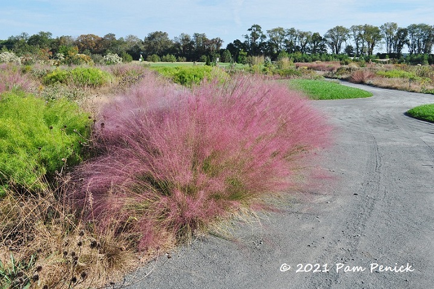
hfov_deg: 57.2
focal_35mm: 33
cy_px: 144
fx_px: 398
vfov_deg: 40.0
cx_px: 217
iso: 200
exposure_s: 1/250
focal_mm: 22
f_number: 10
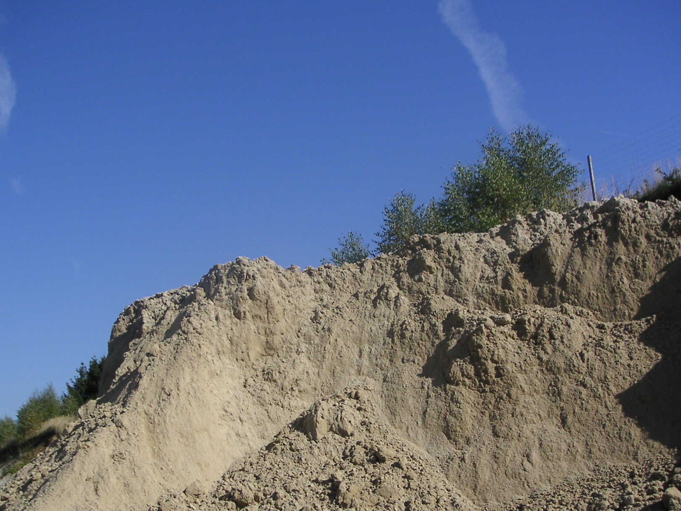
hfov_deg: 39.6
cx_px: 326
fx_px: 944
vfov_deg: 30.2
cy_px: 311
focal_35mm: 48
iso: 50
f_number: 6.7
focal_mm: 6
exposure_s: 1/250
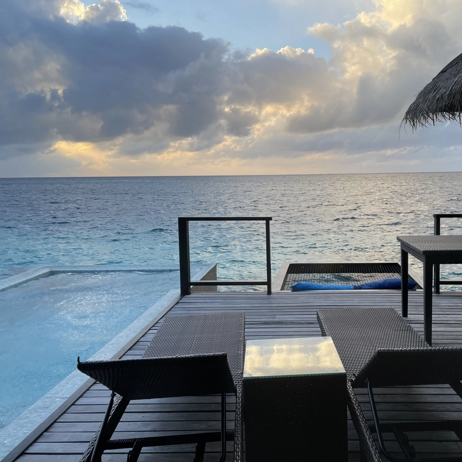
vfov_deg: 52.5
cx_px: 287
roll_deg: +1.1
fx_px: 468
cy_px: 230
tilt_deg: -6.8
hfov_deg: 52.0
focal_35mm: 31
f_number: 1.6
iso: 32
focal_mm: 4.2
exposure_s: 1/629
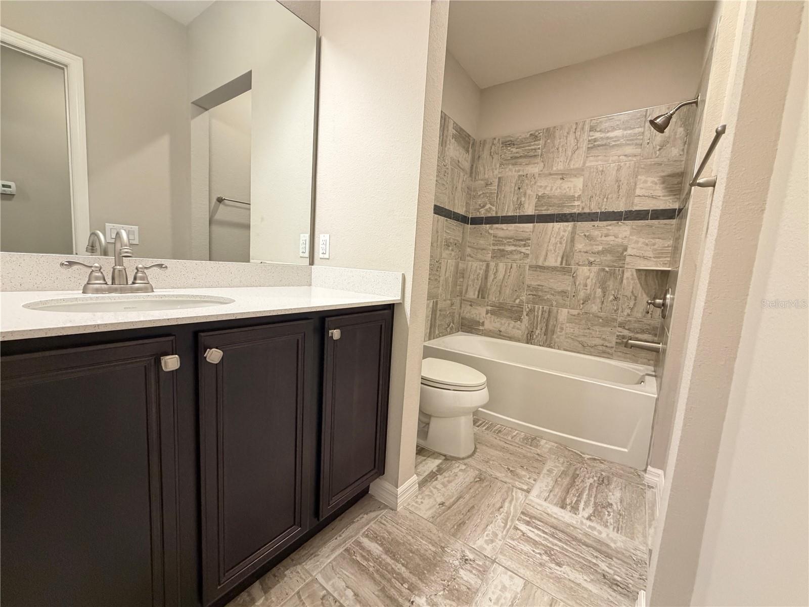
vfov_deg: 85.7
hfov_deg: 102.1
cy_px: 304
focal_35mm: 14
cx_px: 404
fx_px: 327
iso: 500
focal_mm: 2.22
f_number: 2.2
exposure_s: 1/60
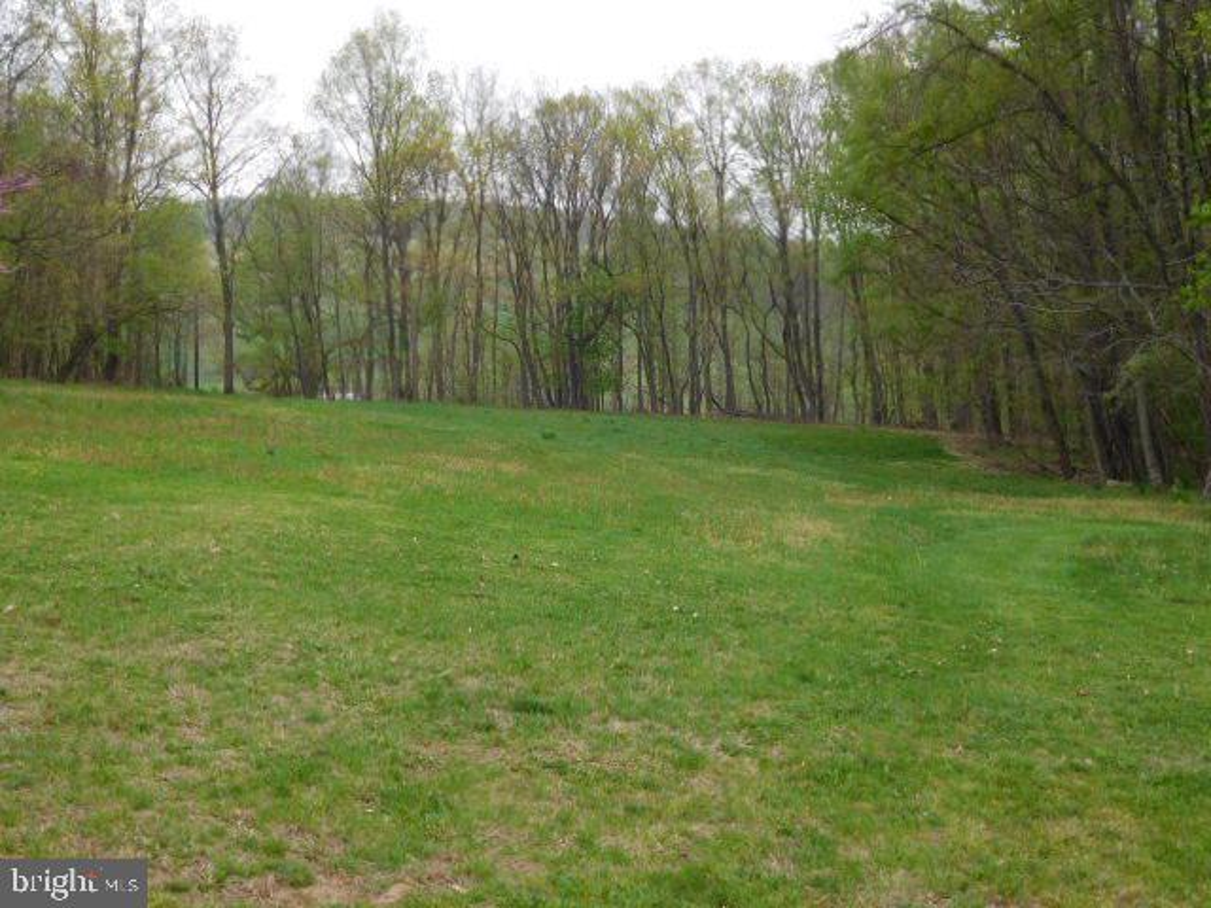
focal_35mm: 45
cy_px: 454
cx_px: 606
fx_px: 1574
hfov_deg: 42.1
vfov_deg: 32.2
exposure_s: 1/160
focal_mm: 8
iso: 125
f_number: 4
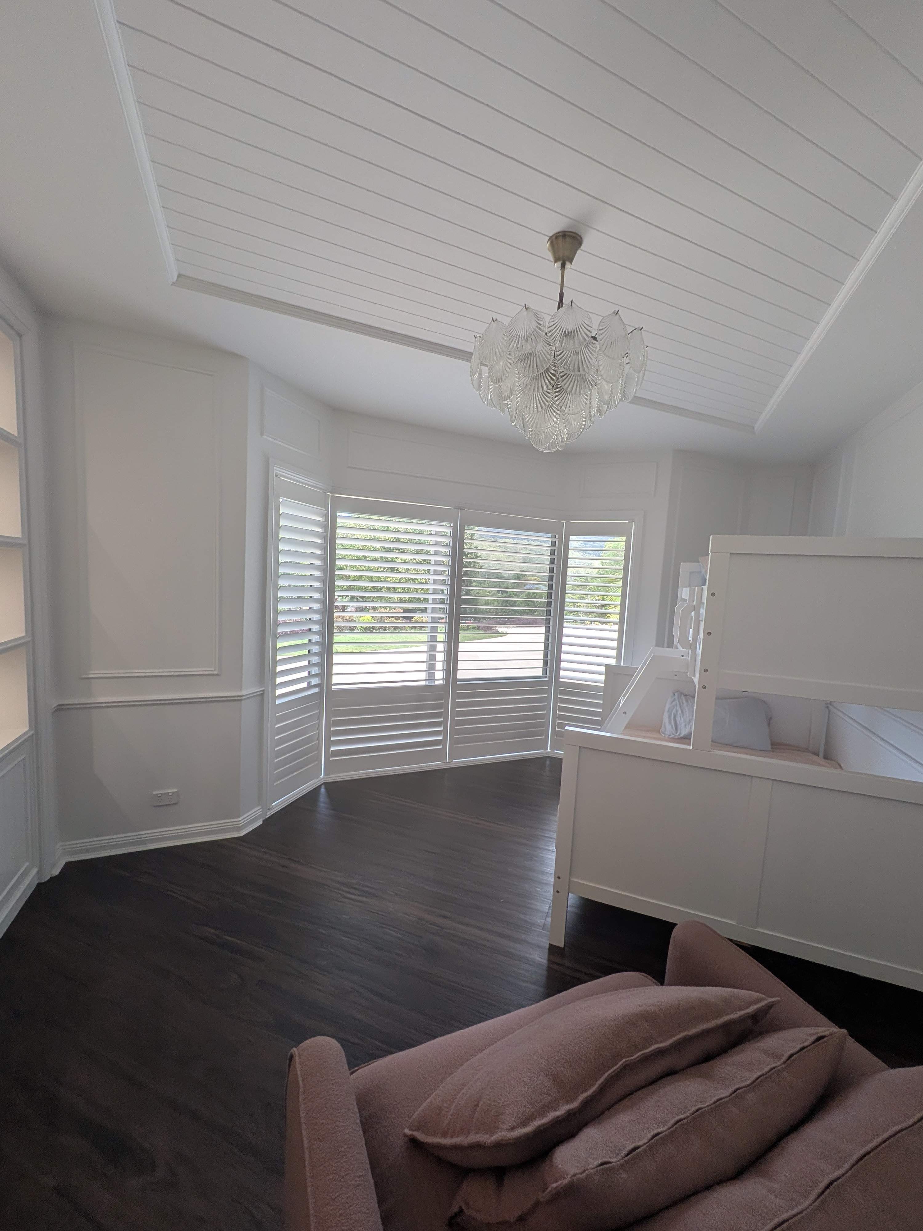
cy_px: 616
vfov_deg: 106.2
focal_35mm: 13
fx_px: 462
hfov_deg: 89.9
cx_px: 462
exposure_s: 1/86.8
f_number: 2.2
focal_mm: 1.54
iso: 35
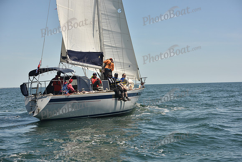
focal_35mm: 70
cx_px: 121
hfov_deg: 28.8
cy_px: 81
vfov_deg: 19.5
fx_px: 471
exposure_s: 1/800
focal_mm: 70
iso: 250
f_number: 6.3
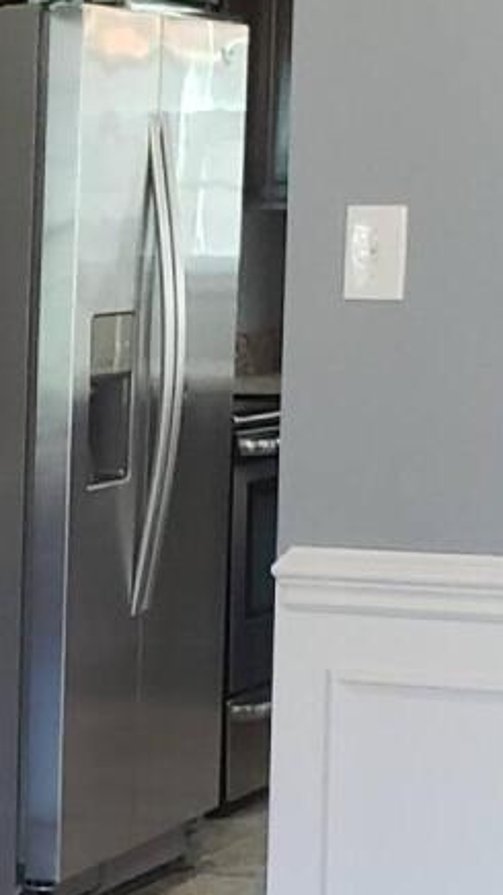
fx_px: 3085
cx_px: -480
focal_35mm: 130
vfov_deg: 16.4
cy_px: 686
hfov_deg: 8.8
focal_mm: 4.3
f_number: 2.4
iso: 320
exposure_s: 1/60
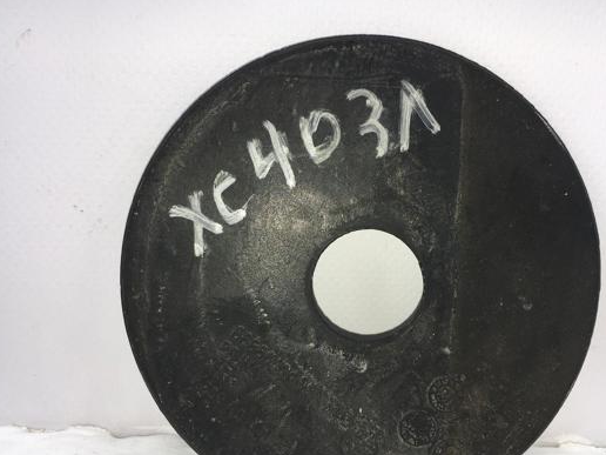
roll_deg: -1.9
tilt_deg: -18.5
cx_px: 328
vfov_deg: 39.6
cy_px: 260
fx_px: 630
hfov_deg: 51.3
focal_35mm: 36
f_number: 2.2
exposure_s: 1/285
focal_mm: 4.15
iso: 25
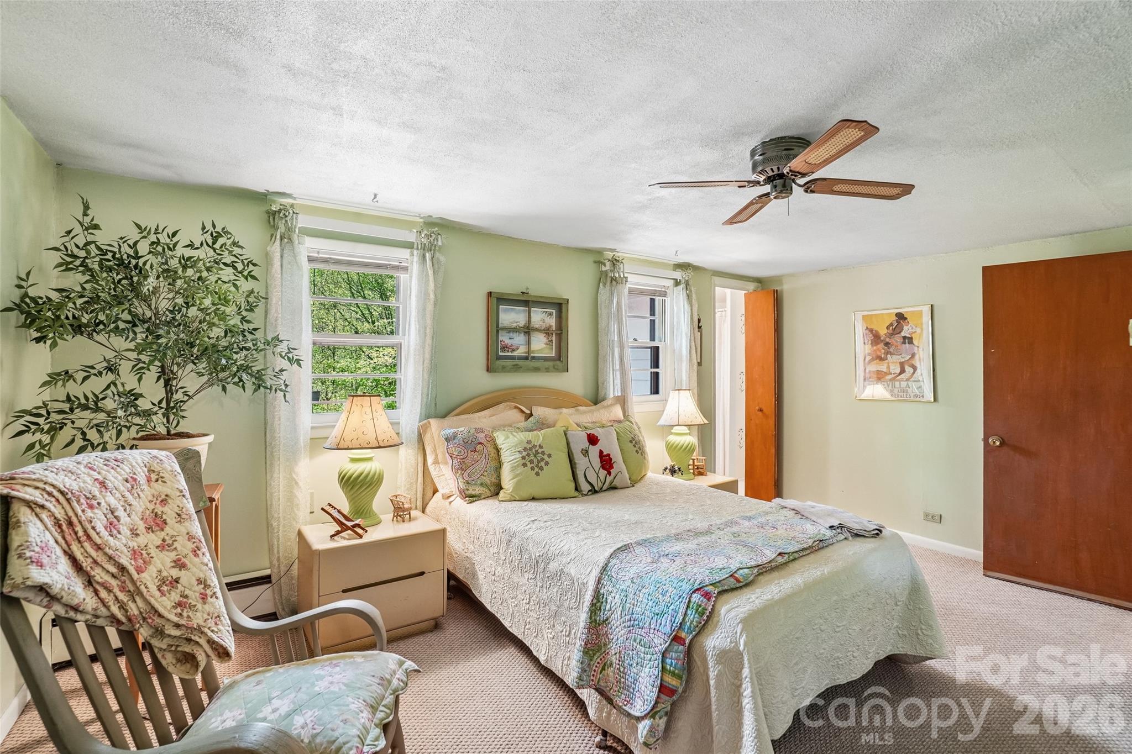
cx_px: 566
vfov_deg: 77.3
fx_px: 472
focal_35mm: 15
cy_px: 377
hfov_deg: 100.4
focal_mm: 10
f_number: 8
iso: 400
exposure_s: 1/10
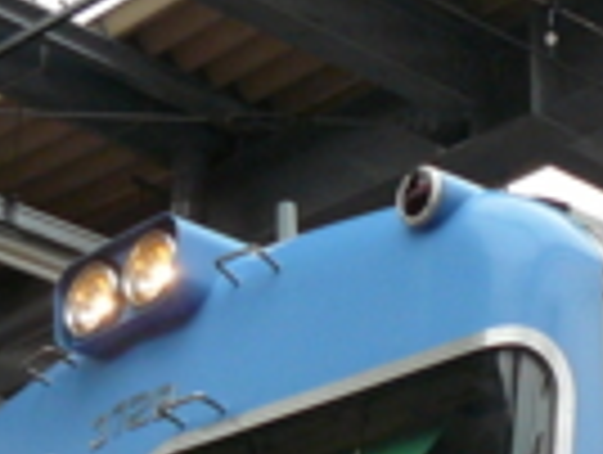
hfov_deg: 12.1
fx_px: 2810
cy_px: 652
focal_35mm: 161
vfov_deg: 9.0
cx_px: 603
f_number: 2.8
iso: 200
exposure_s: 1/200
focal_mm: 6
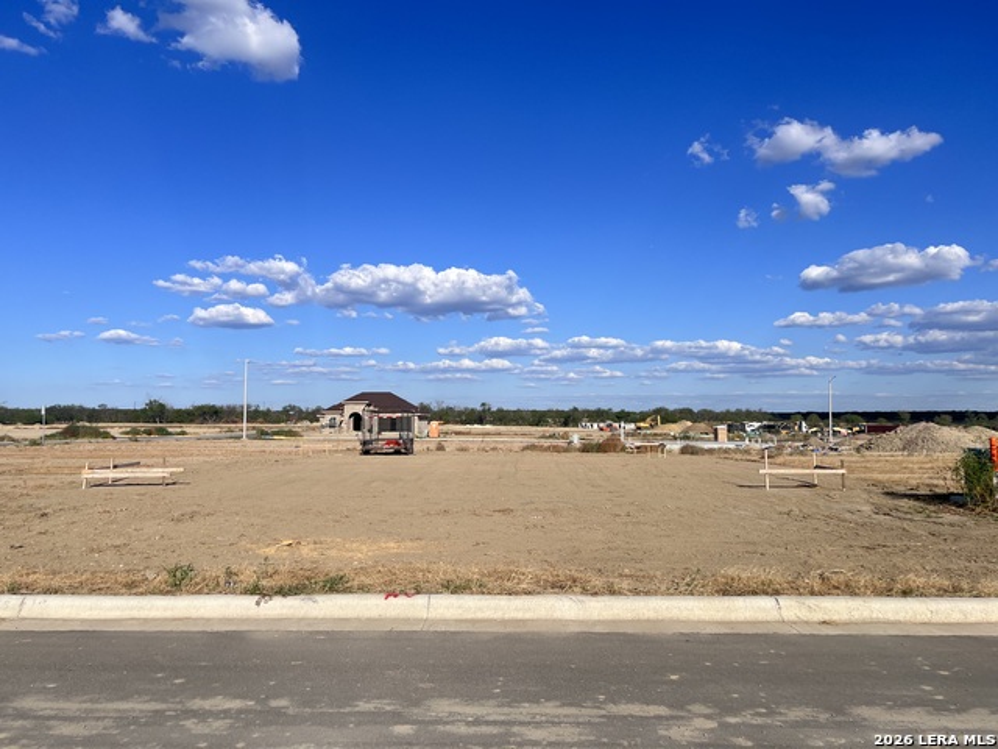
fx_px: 750
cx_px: 499
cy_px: 374
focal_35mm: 26
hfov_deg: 67.3
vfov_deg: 53.1
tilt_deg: +3.4
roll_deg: +1.0
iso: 50
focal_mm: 5.7
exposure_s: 1/5319
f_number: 1.5
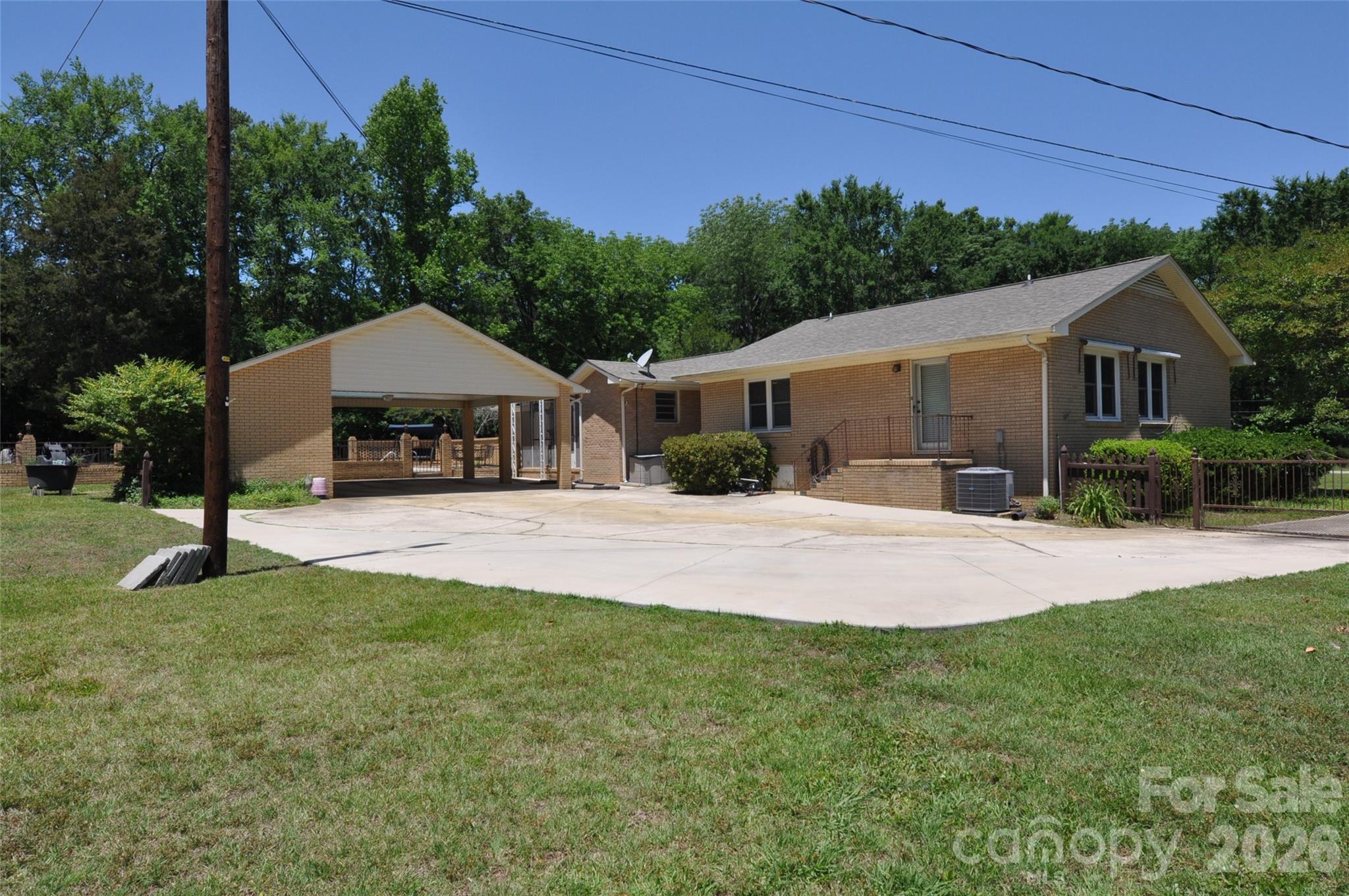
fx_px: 786
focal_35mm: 21
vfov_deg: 59.4
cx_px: 674
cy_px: 448
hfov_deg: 81.3
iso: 320
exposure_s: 1/320
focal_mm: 14
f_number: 9
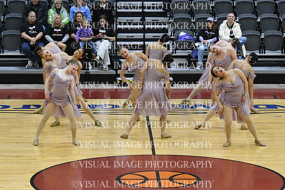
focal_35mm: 157
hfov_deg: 13.1
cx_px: 142
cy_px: 95
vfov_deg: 8.7
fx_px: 1243
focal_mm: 105
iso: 4000
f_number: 3.5
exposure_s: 1/400
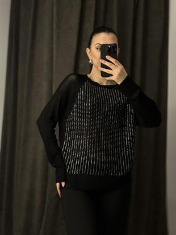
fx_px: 325
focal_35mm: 48
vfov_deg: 39.6
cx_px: 88
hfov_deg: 30.3
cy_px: 118
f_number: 1.78
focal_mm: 6.86
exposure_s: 1/50
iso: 200
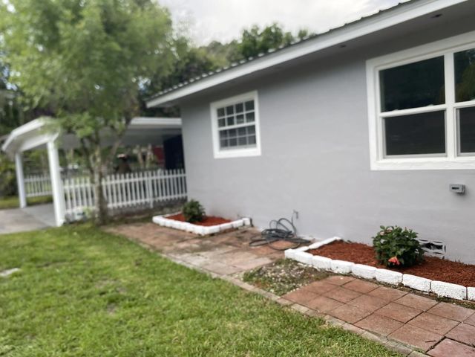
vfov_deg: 53.1
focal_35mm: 26
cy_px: 178
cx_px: 238
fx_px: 357
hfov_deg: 67.3
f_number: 1.8
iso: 32
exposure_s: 1/544
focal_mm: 4.25
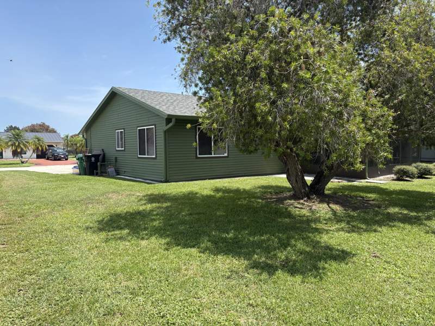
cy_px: 163
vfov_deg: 53.1
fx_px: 327
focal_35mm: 26
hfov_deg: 67.3
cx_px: 218
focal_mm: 5.96
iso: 50
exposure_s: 1/1799
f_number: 1.6
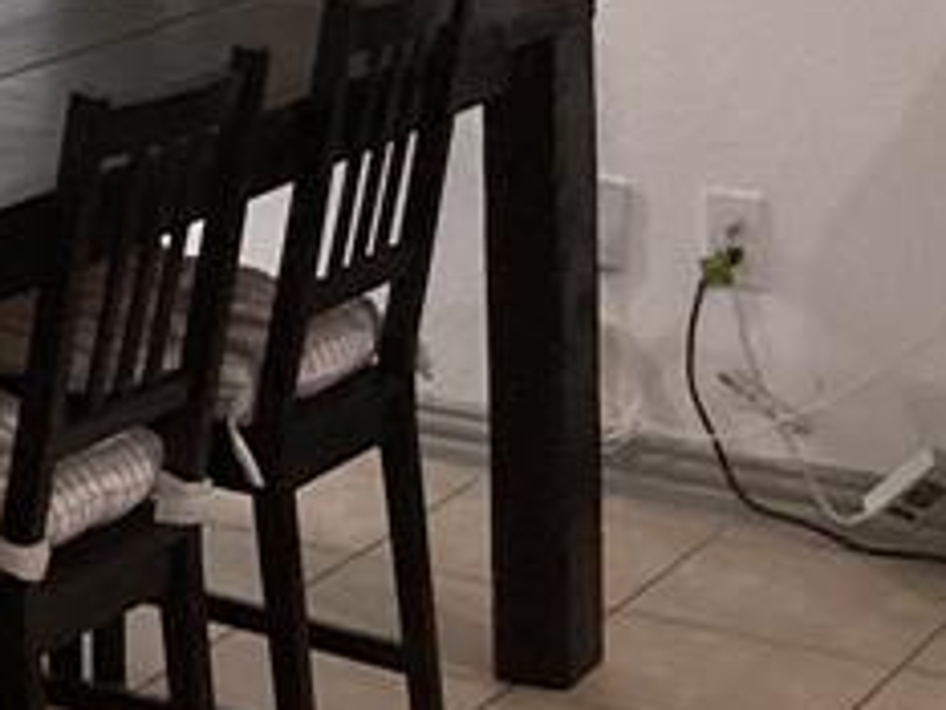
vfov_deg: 10.1
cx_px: -658
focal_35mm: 136
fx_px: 3719
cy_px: -734
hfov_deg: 13.3
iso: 250
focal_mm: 3.3
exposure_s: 1/60
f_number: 2.4
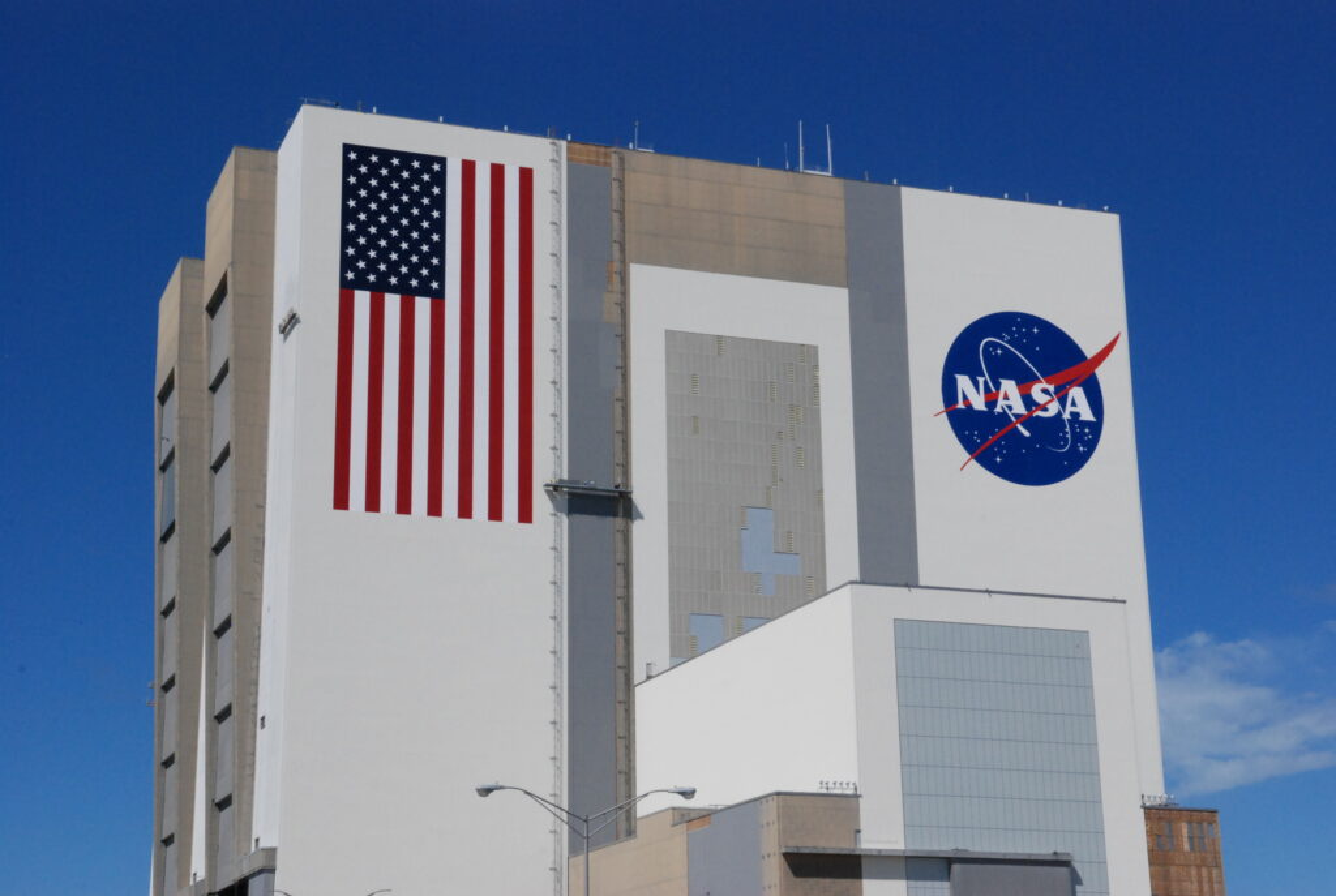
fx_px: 2119
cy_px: 448
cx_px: 668
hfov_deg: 35.0
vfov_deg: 23.9
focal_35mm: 57
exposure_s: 1/1000
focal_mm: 38
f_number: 16
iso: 1000
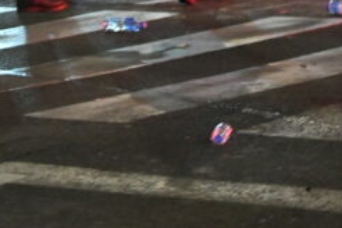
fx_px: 3961
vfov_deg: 3.3
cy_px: -212
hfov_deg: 4.9
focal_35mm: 417
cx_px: -161
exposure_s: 1/160
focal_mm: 100
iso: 6400
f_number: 2.8
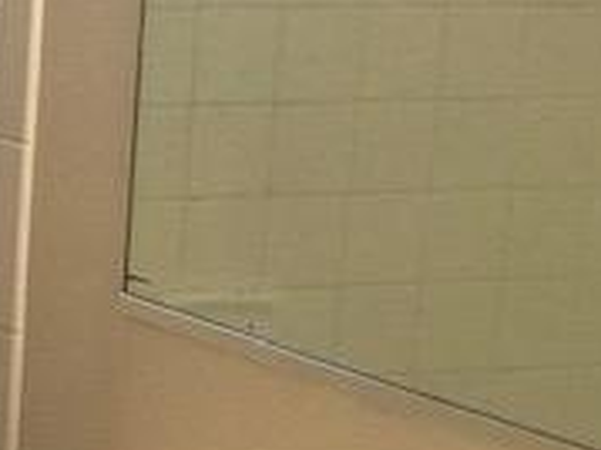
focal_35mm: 204
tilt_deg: -13.7
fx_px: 3539
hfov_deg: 9.4
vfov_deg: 7.2
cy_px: 608
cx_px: -373
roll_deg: -1.8
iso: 200
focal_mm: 6.6
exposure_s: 1/60
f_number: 2.8
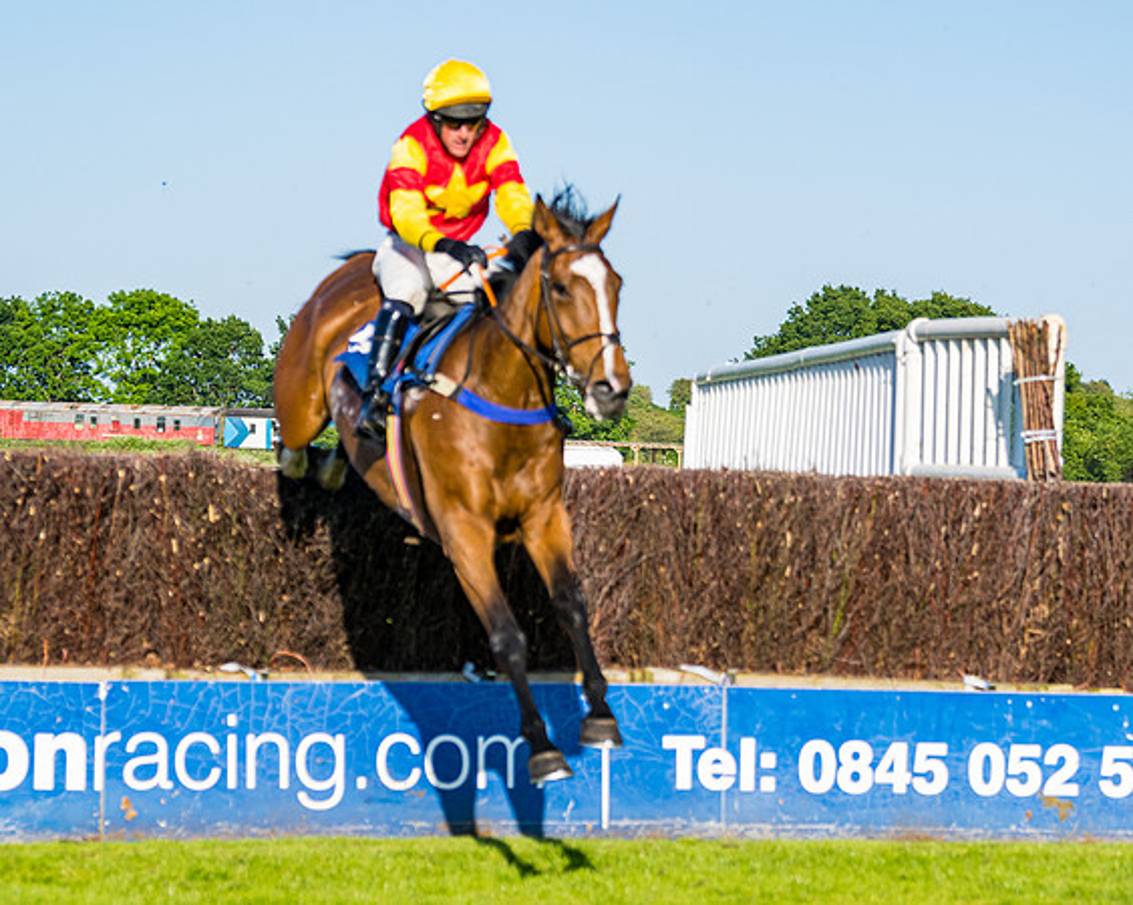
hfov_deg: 11.4
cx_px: 646
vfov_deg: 9.1
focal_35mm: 169
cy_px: 618
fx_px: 5678
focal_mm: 95
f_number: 4
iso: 200
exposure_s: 1/2000
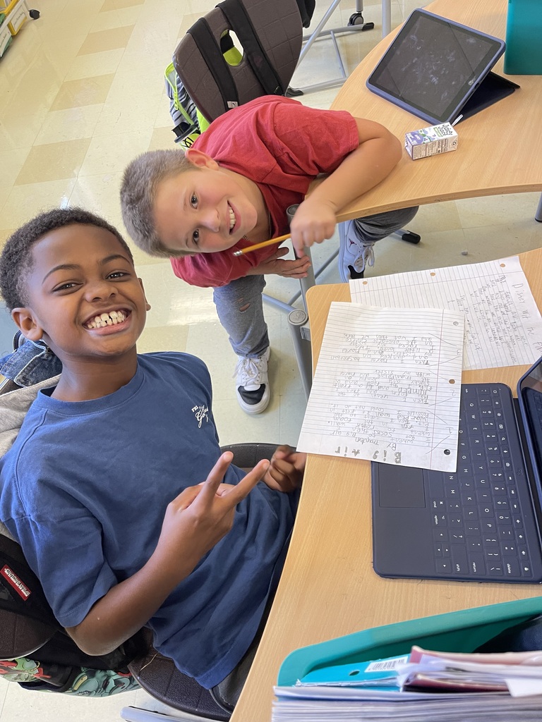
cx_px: 271
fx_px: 522
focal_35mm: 25
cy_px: 361
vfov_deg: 69.4
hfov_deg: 54.9
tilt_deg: -51.7
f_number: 1.6
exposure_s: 1/60
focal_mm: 5.1
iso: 160
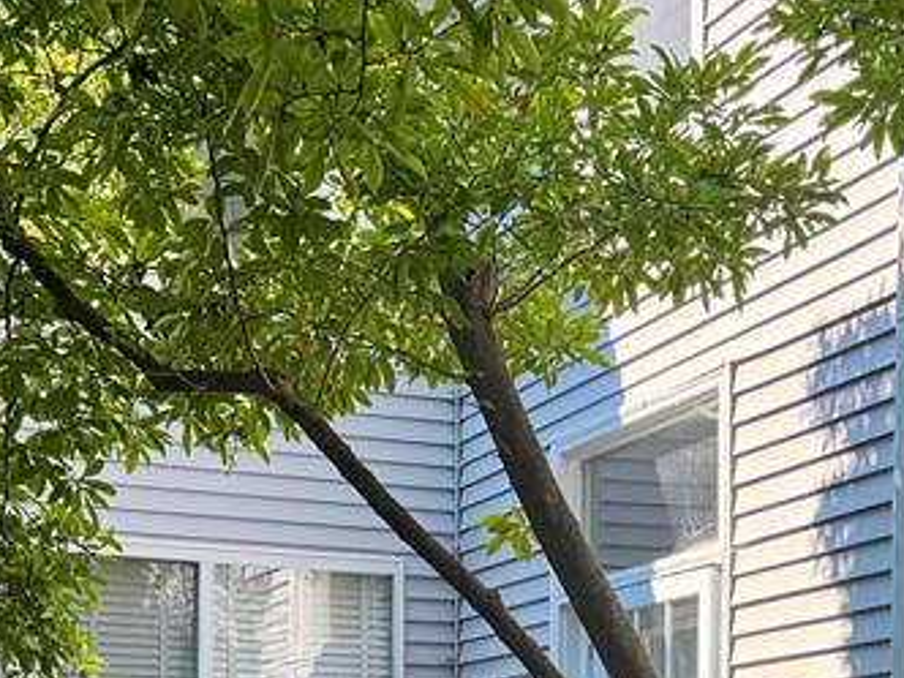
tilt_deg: -0.4
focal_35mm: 74
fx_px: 1933
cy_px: 866
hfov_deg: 26.3
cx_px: 457
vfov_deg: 18.6
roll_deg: -1.2
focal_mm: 6.76
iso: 80
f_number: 1.78
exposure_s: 1/535
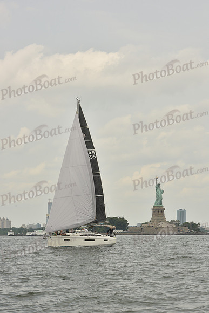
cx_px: 104
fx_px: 853
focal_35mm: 98
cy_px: 156
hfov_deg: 14.0
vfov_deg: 20.8
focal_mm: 98
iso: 250
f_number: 10
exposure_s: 1/640
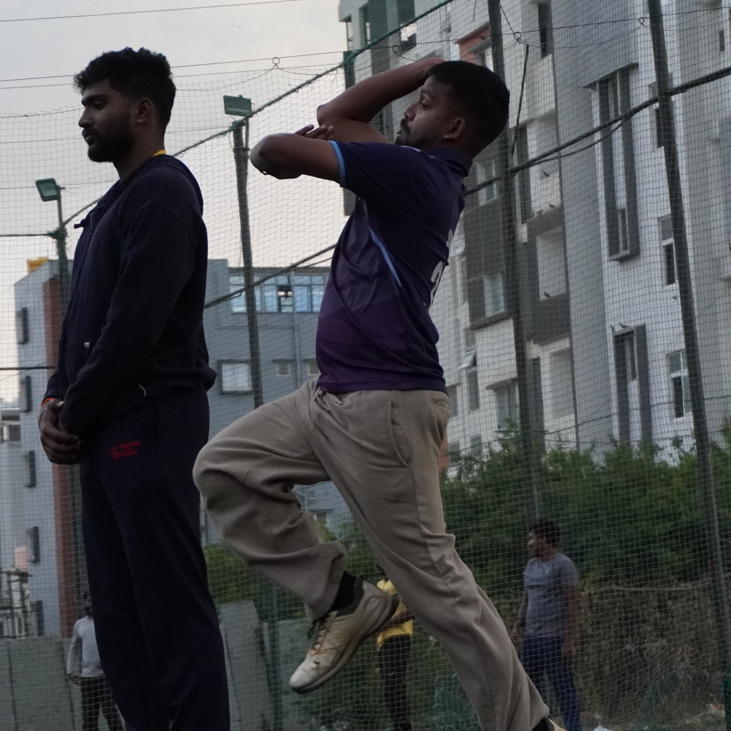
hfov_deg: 12.6
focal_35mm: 139
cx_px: 450
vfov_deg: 12.6
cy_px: 431
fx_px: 3321
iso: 2500
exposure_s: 1/1000
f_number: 5.6
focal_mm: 50
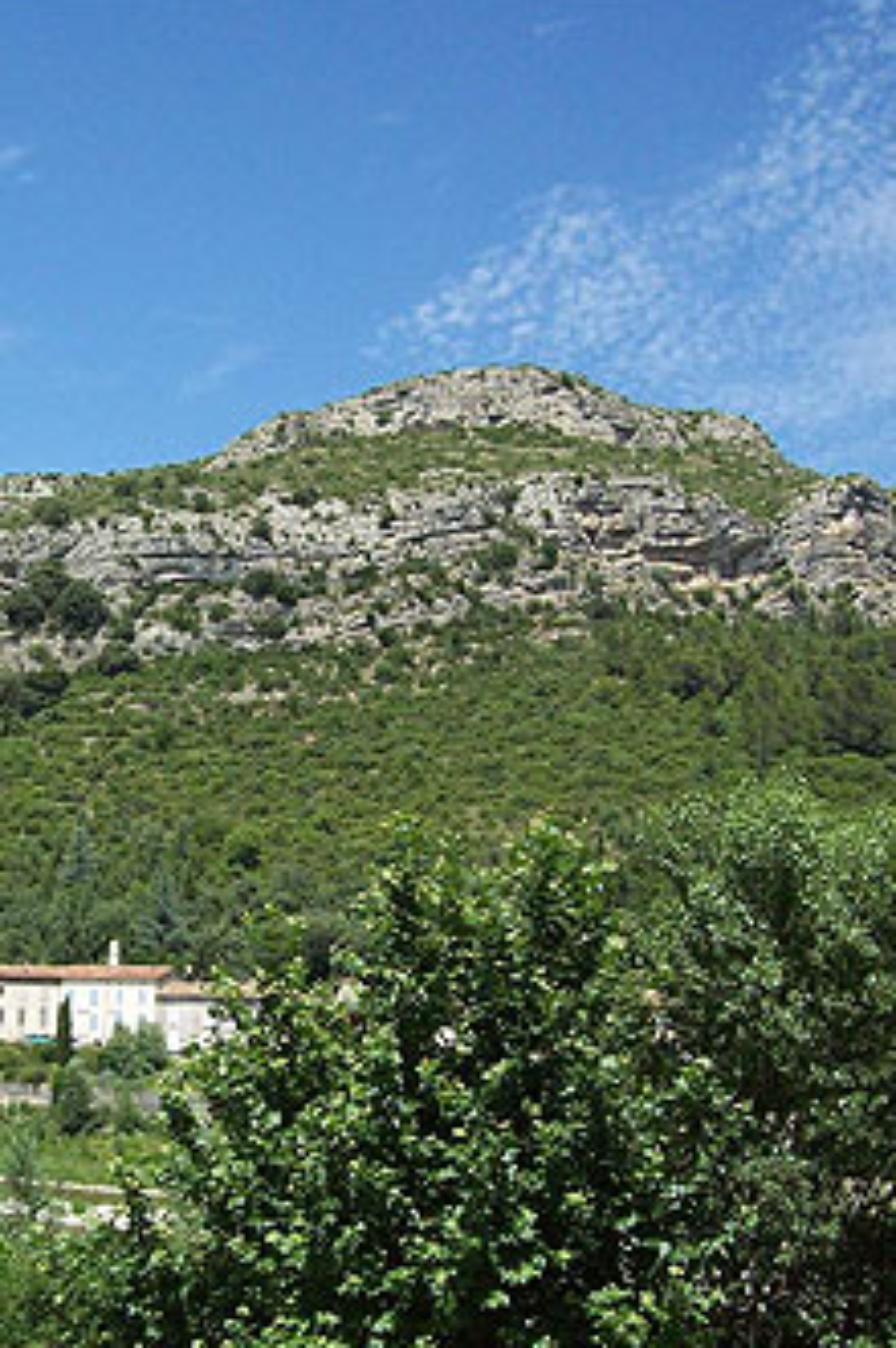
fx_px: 1908
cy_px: 668
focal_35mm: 51
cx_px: 167
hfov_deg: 25.9
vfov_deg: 38.9
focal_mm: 6
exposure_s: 1/469
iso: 80
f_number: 4.8
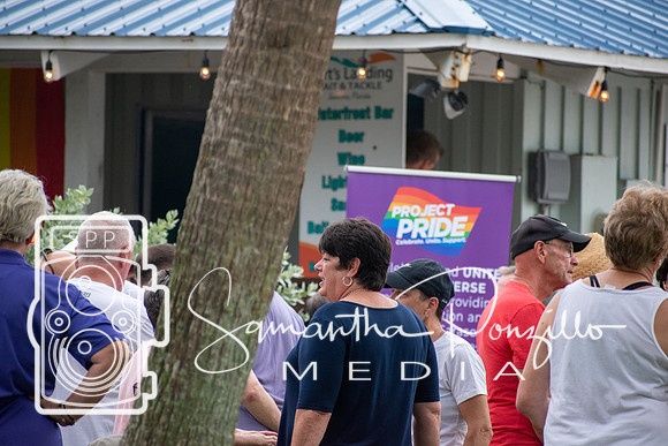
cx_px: 334
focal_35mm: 330
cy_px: 223
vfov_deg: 4.2
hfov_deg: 6.2
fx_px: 6124
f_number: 5.6
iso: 800
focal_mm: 220
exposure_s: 1/800
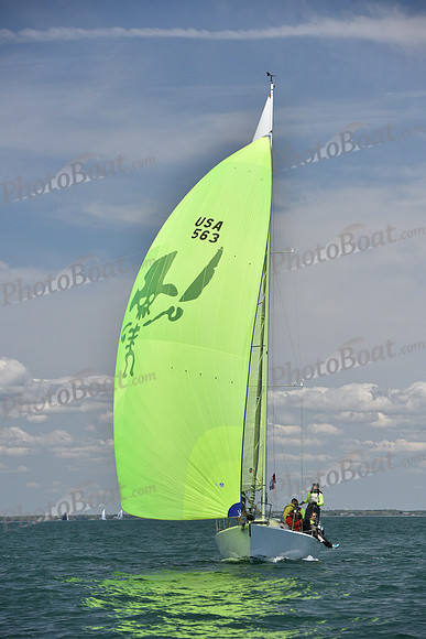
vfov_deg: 14.2
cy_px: 320
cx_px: 213
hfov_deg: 9.5
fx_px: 2572
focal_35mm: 145
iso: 400
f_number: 8
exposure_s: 1/800
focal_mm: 145
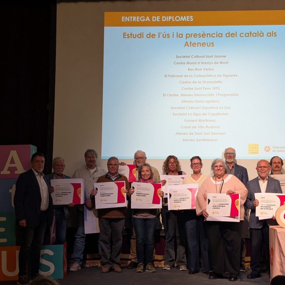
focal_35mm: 58
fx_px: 540
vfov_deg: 29.6
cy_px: 142
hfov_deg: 29.5
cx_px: 159
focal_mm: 6.9
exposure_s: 1/100
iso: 115
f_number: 1.68
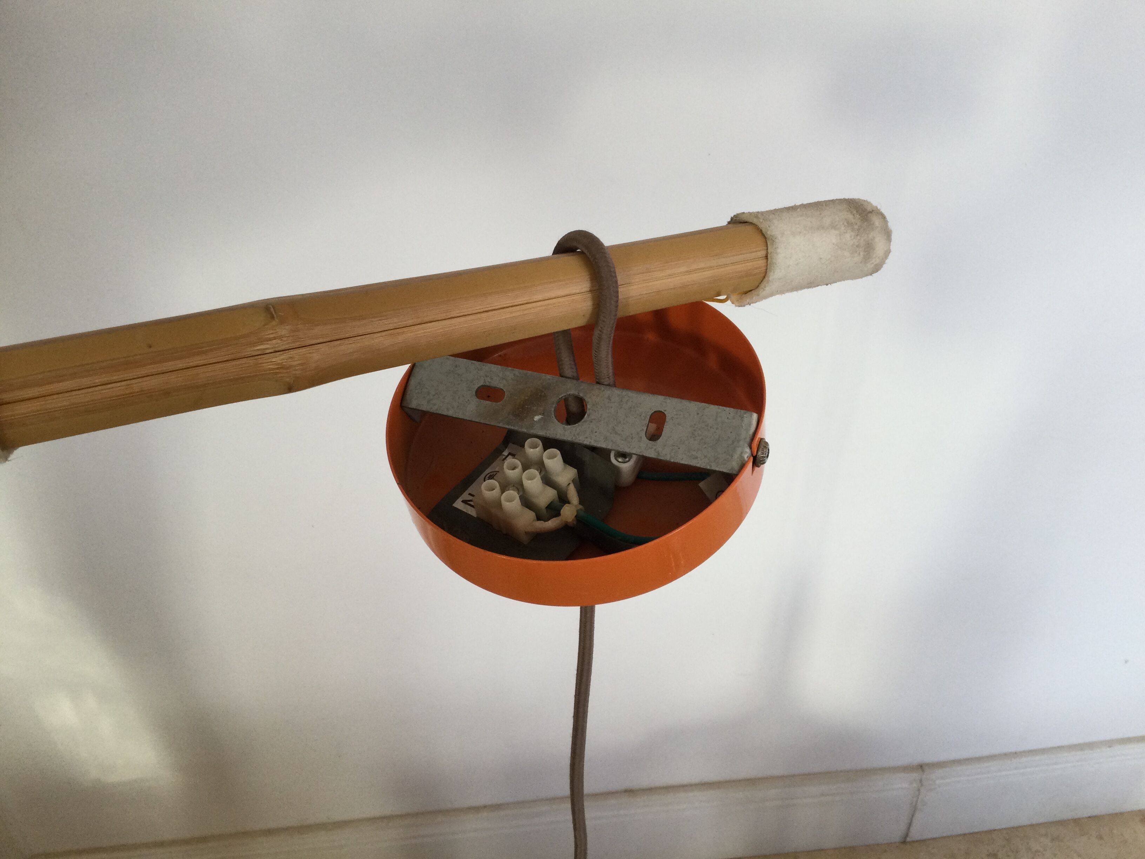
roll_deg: -1.3
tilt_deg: -36.1
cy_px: 430
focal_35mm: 31
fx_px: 1025
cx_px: 572
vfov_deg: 45.4
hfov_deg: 58.4
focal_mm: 3.3
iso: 32
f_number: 2.4
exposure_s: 1/33
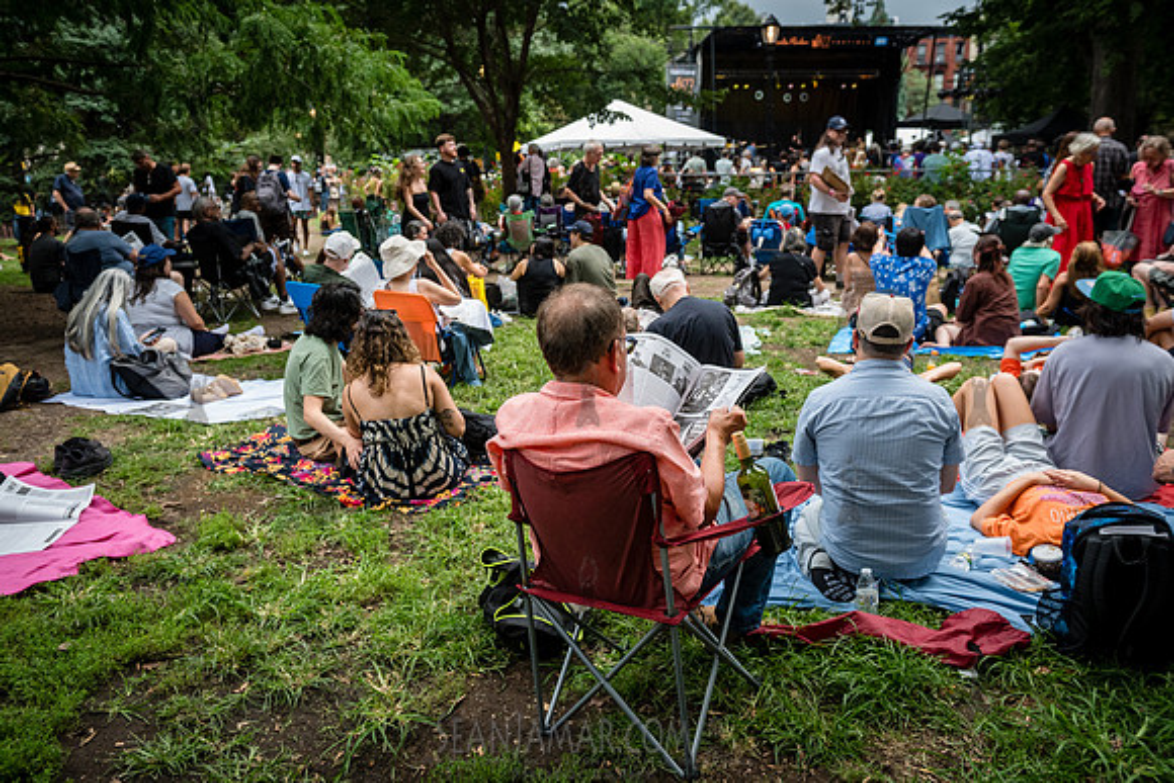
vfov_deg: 45.0
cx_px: 587
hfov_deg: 63.6
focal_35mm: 29
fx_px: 946
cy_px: 392
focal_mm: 29
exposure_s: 1/2000
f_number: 4
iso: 2000
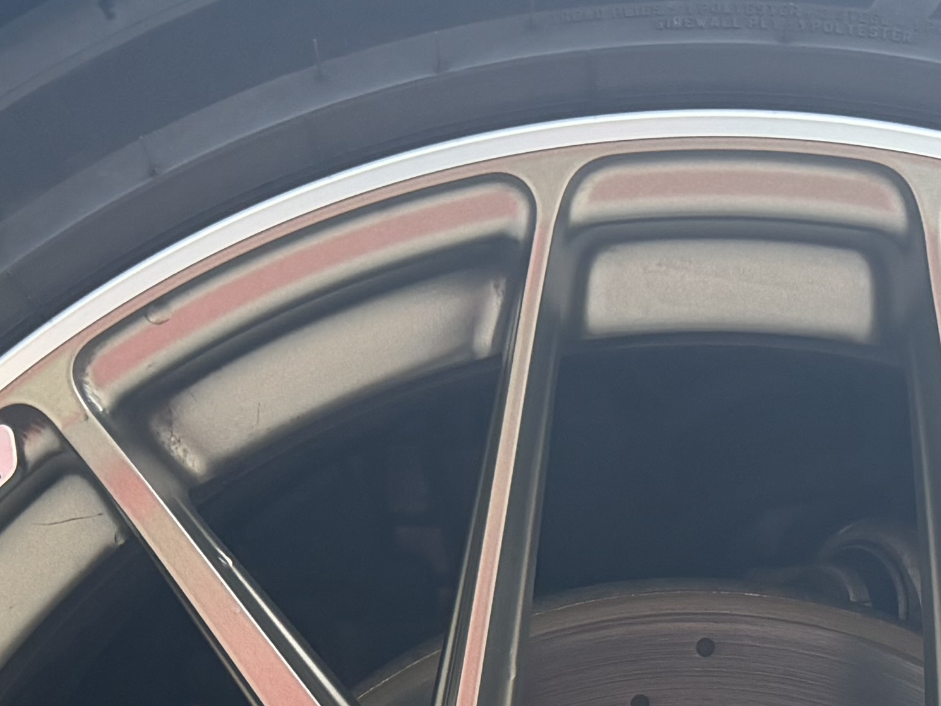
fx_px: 2501
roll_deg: -0.3
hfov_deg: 21.2
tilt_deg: -14.3
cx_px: 681
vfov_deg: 14.6
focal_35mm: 92
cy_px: 1151
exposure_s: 1/121
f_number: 1.78
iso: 200
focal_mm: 6.76
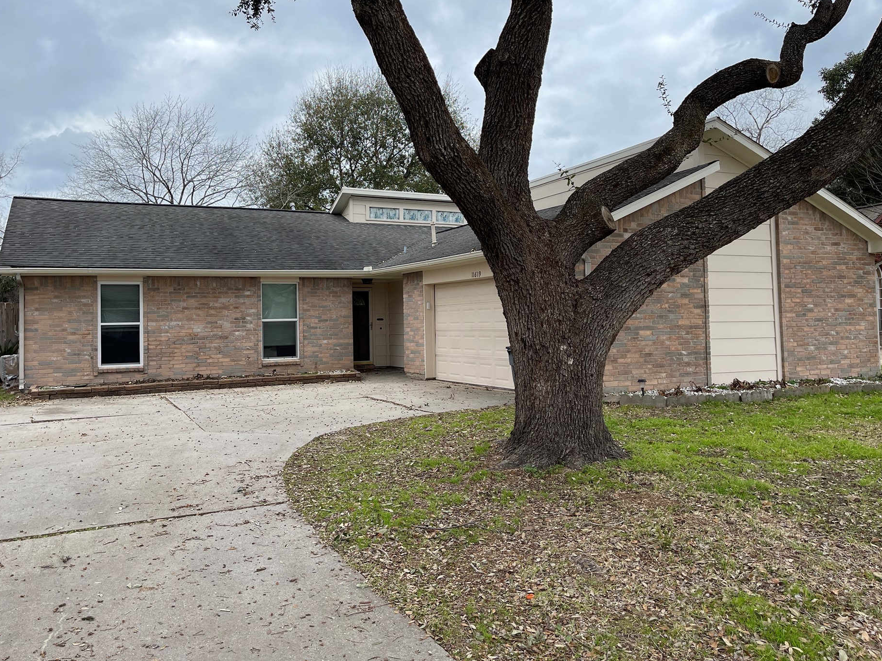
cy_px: 292
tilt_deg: +2.3
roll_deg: +1.1
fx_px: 713
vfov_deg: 49.6
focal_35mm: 28
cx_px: 403
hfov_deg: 63.3
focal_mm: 5.1
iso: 32
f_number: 1.6
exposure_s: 1/1795
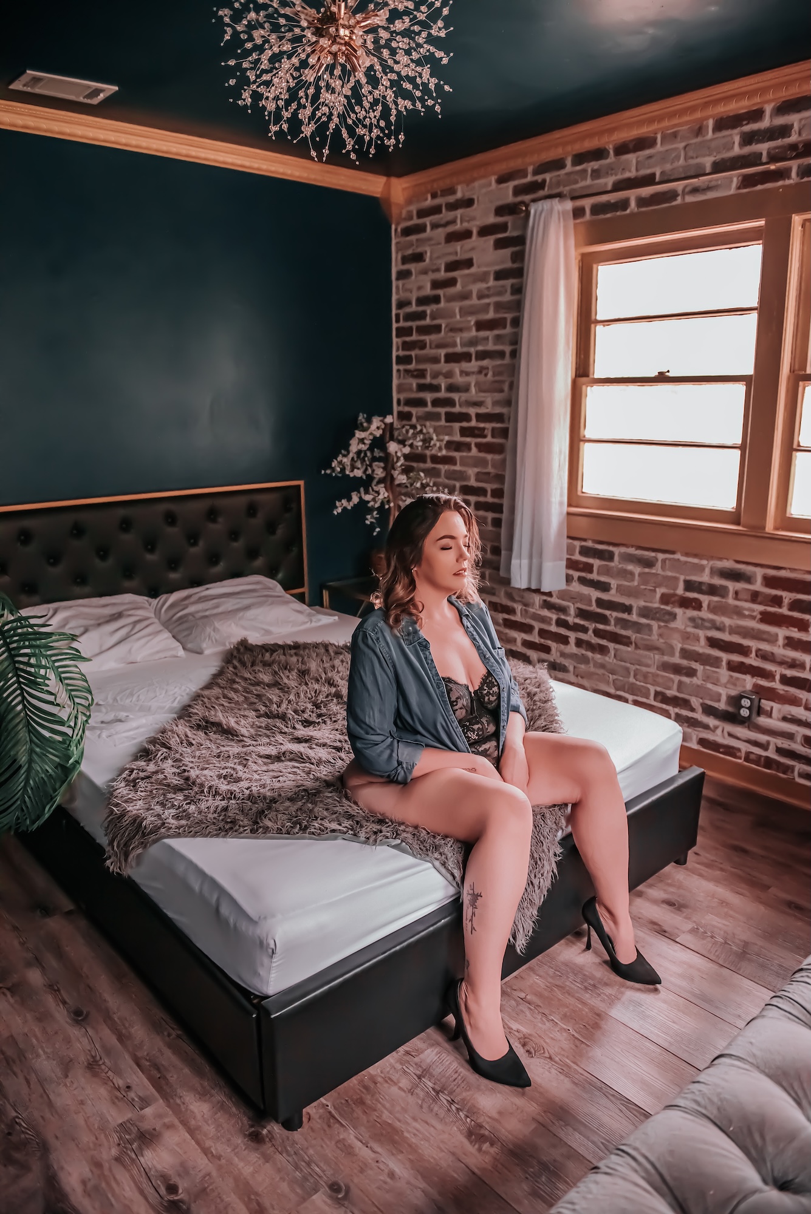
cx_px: 406
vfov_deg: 73.7
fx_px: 810
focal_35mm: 24
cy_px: 607
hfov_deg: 53.2
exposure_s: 1/80
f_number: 3.2
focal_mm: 24
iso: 12800
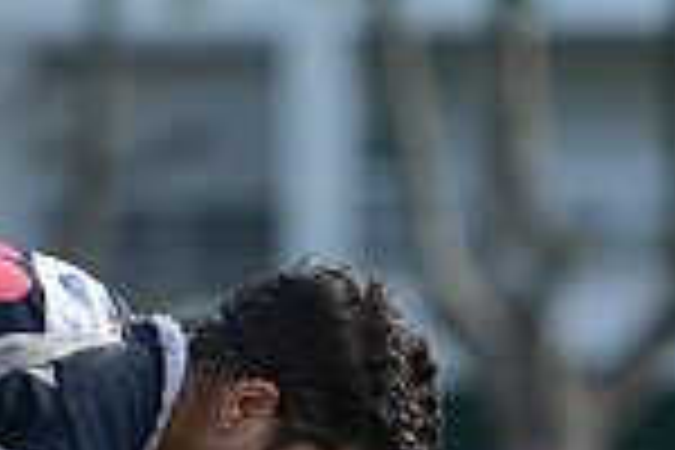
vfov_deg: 2.1
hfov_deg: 3.1
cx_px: 252
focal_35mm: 656
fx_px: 12299
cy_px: 866
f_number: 2.8
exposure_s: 1/1000
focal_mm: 170
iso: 320
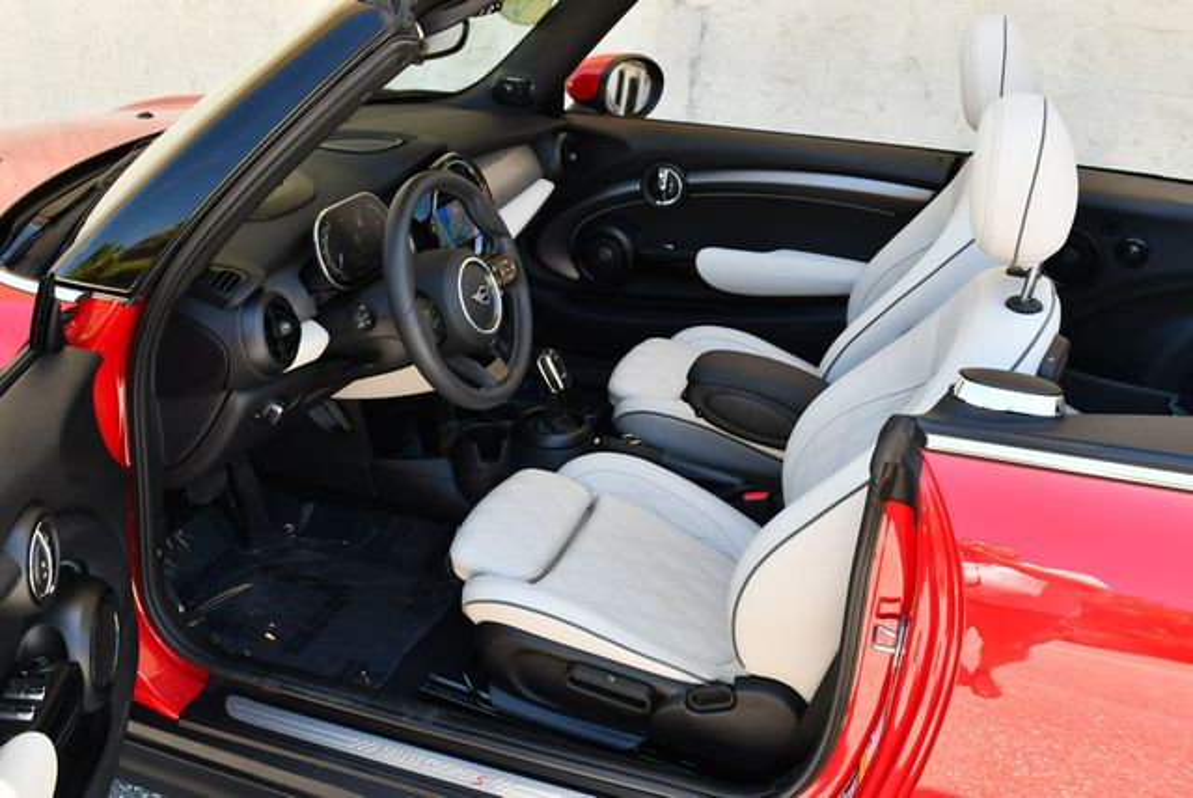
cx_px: 596
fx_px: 1194
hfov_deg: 53.1
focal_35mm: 36
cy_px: 399
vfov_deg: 36.9
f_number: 5
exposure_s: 1/250
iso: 400
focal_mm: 18
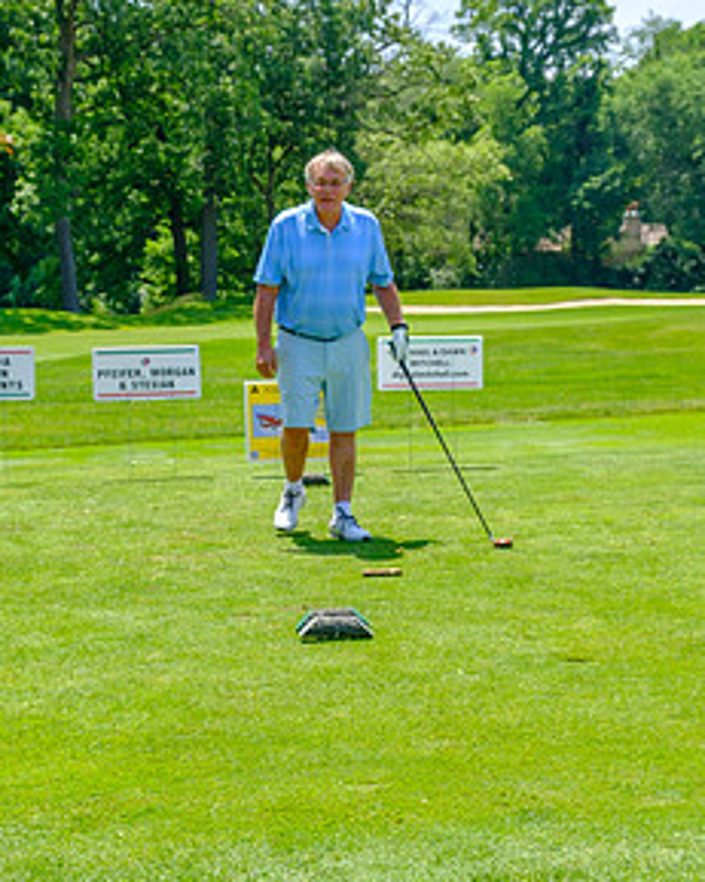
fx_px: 2062
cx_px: 342
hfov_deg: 19.4
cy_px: 339
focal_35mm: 79
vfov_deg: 24.1
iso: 200
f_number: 5.6
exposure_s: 1/250
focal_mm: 35.8
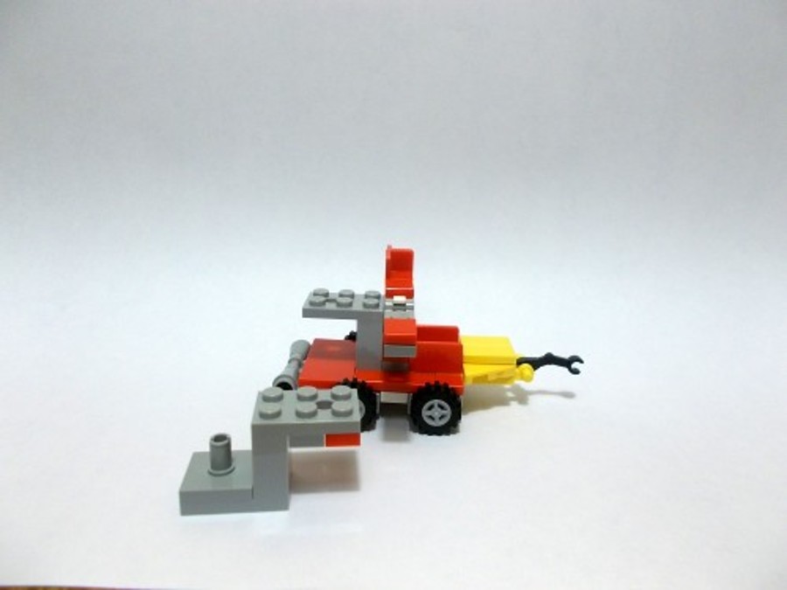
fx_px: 591
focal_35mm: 26
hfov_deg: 67.3
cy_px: 295
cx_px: 394
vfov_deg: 53.1
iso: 125
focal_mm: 4.6
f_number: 3.2
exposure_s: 1/25
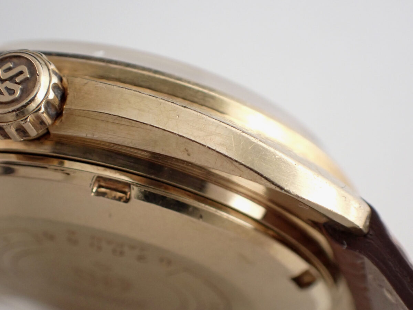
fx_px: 1193
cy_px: 155
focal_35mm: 100
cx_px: 206
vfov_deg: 14.8
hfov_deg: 19.6
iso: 1000
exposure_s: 1/100
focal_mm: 18
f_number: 4.9
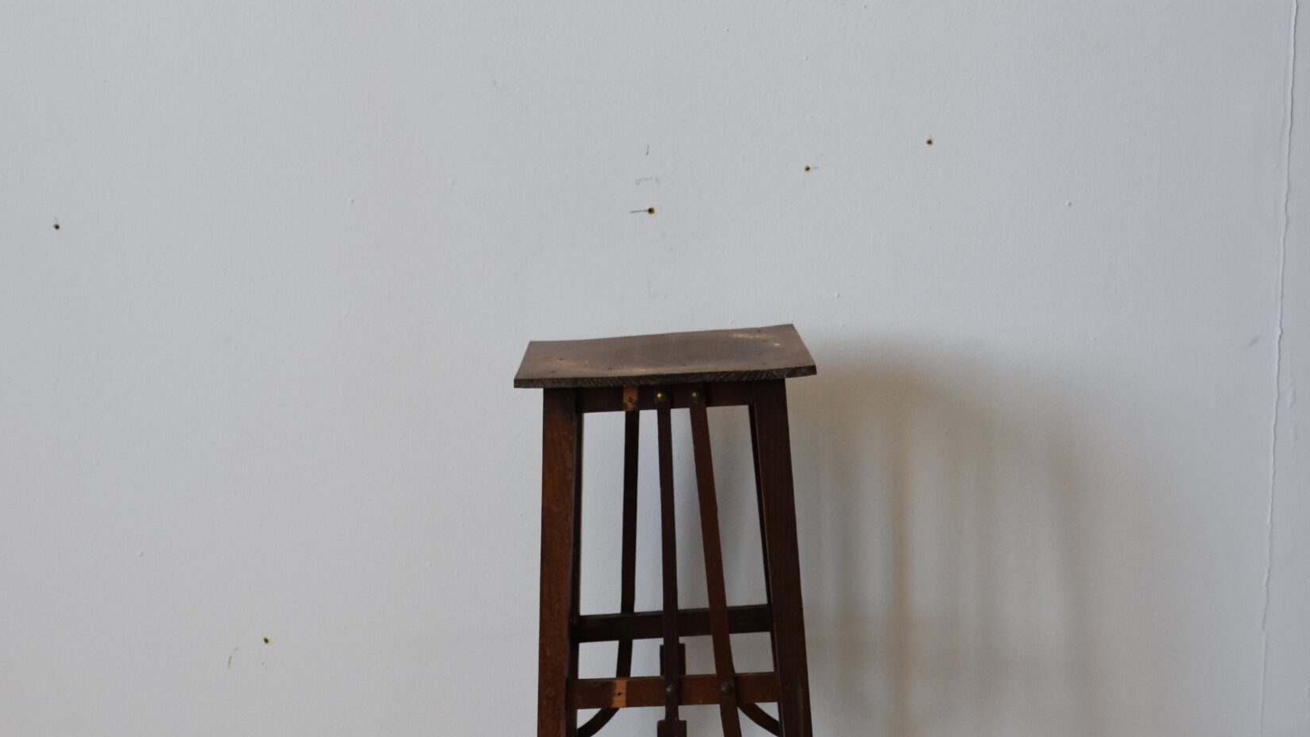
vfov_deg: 20.6
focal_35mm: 56
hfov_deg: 37.3
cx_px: 651
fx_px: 1939
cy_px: 781
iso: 800
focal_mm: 23
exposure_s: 1/100
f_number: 5
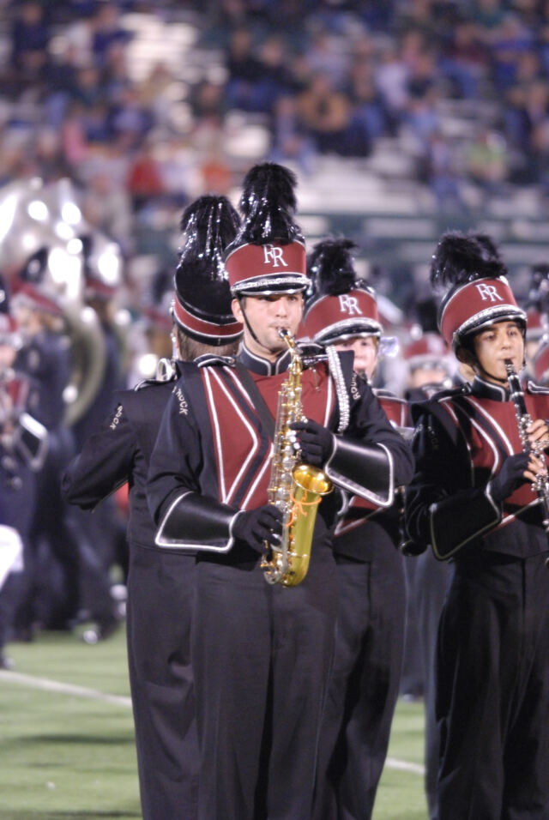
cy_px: 410
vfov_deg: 6.9
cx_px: 274
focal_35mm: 300
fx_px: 6842
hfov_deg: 4.6
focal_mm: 200
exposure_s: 1/30
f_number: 2.8
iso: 1600
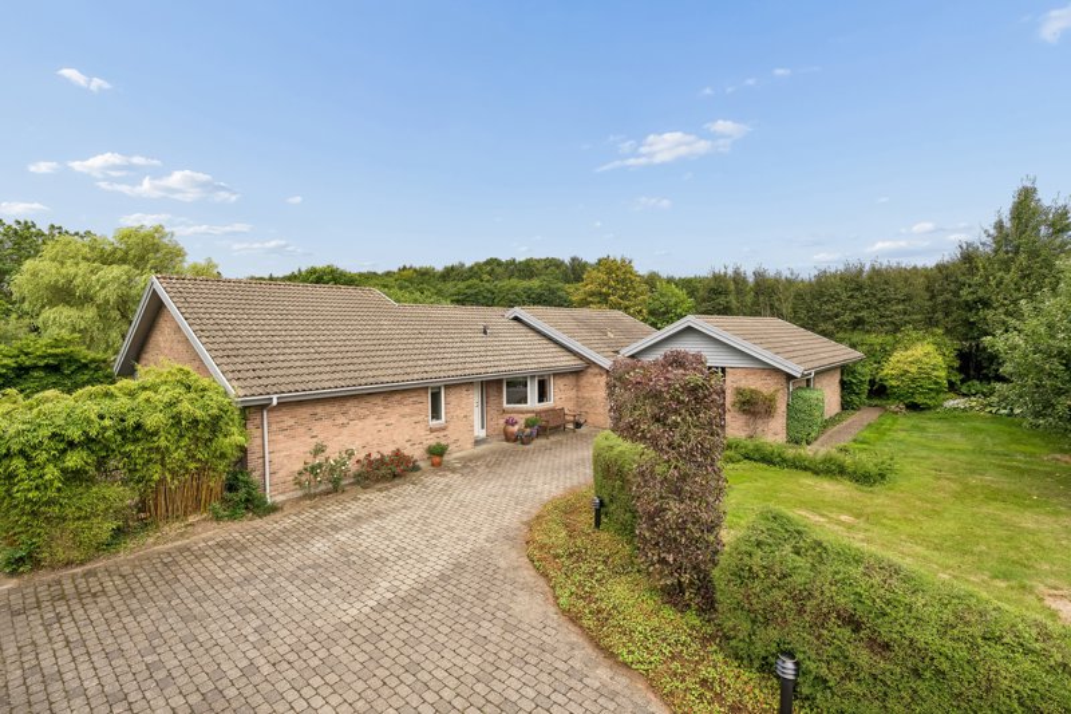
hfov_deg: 91.6
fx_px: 520
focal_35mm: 18
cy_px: 357
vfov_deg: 68.9
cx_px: 536
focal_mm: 17.5
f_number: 8
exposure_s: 1/250
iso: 400
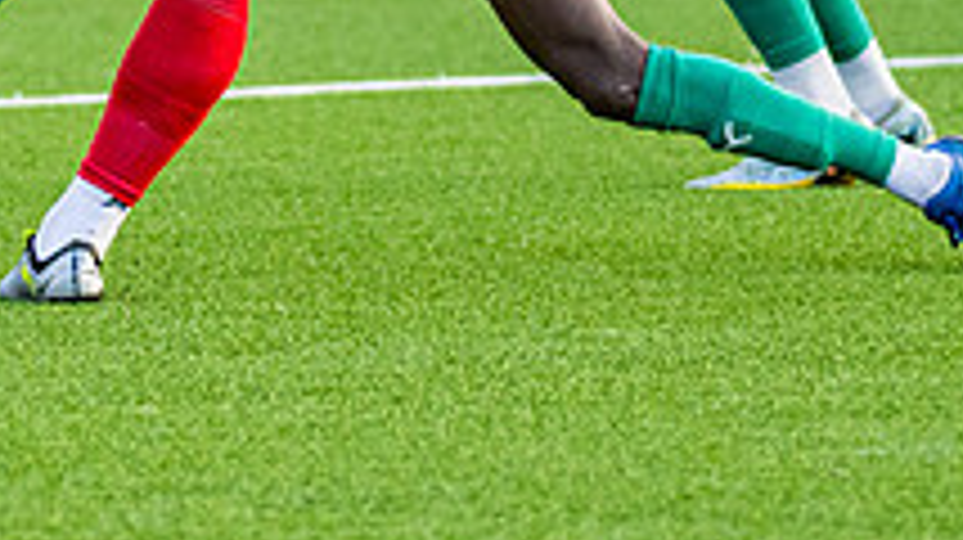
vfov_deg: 1.6
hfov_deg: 2.9
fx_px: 18984
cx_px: -19
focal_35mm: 744
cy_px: -424
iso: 1250
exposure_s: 1/1000
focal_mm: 135
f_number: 2.8
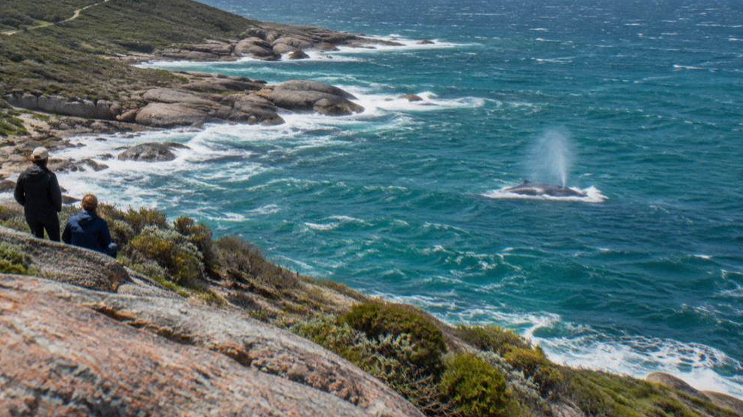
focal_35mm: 51
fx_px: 1004
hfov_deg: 40.6
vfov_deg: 23.4
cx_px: 369
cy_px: 171
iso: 500
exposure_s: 1/1600
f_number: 4
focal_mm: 48
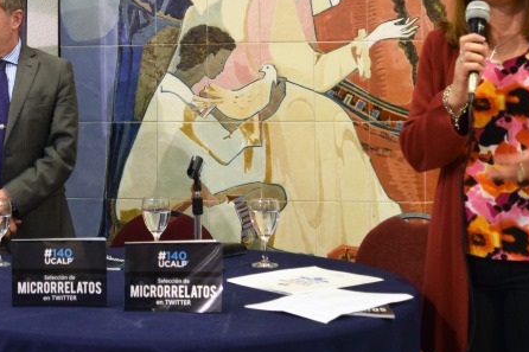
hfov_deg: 31.3
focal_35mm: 62
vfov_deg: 21.7
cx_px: 87
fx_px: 911
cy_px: 89
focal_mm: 18
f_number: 3.5
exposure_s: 1/60
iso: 1100
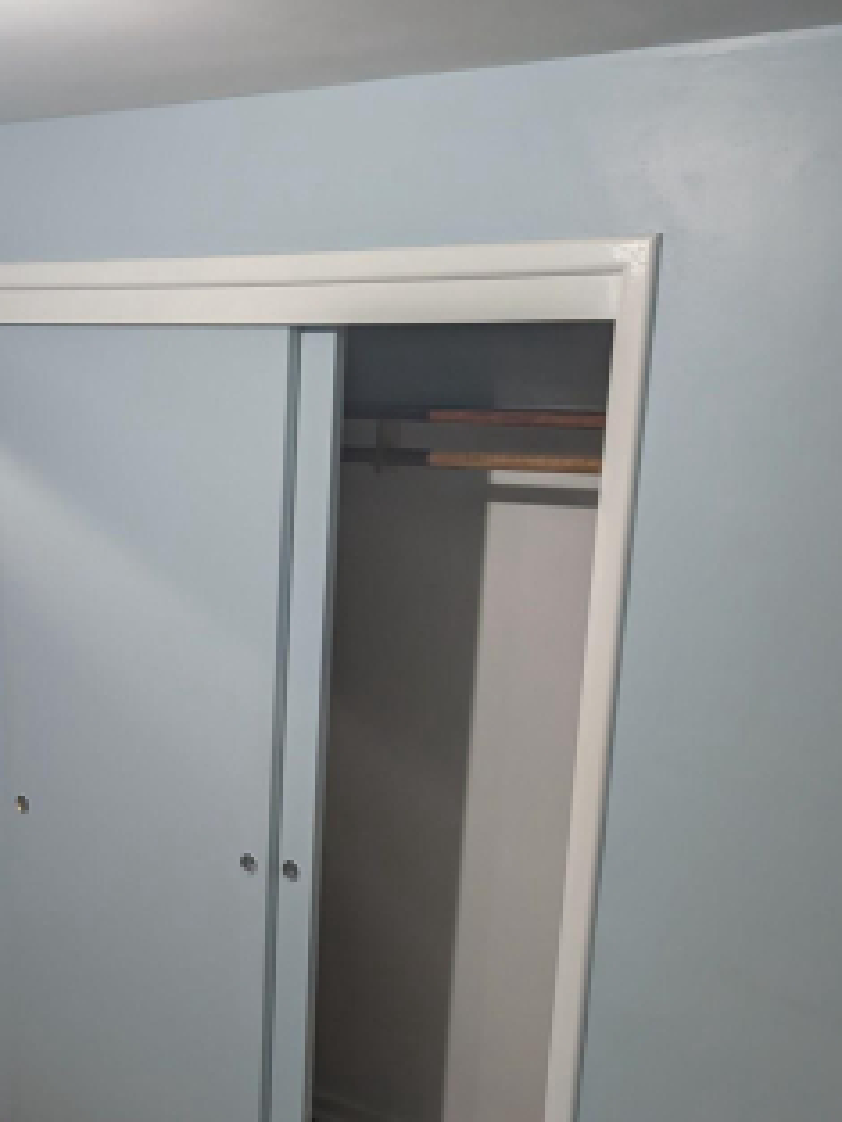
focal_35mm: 51
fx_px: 1653
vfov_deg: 36.1
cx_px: 79
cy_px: 911
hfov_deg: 27.5
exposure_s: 1/40
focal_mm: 6.9
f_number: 1.68
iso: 68
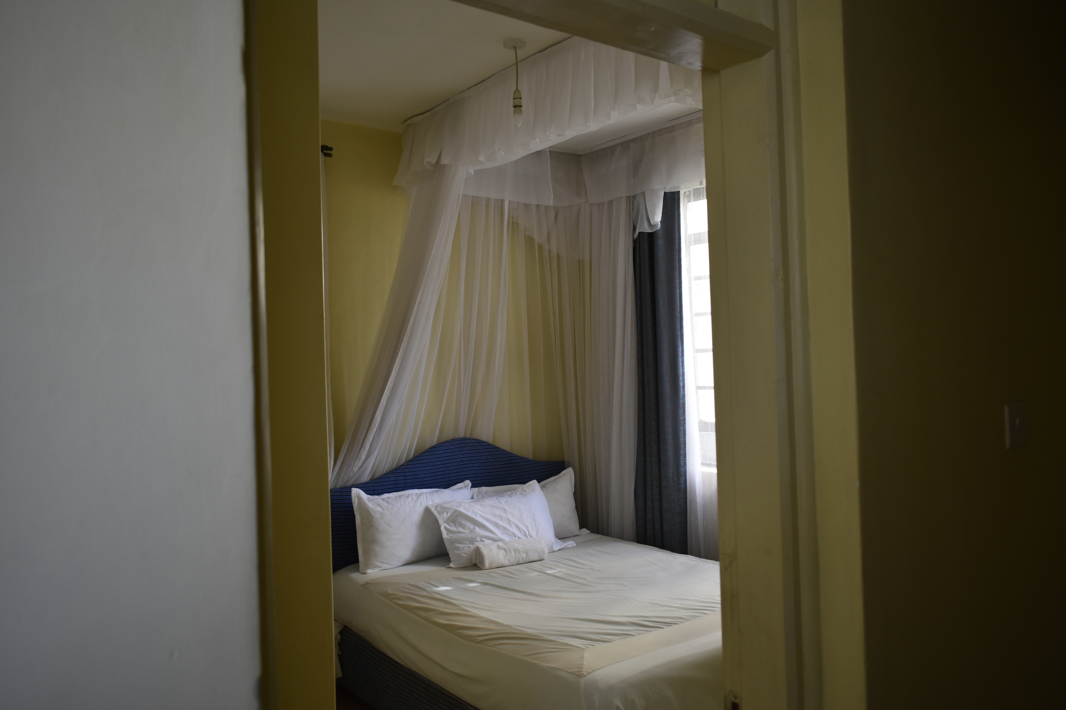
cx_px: 533
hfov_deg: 67.4
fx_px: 799
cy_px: 355
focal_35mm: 27
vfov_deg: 47.9
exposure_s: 1/60
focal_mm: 18
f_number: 4
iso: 400
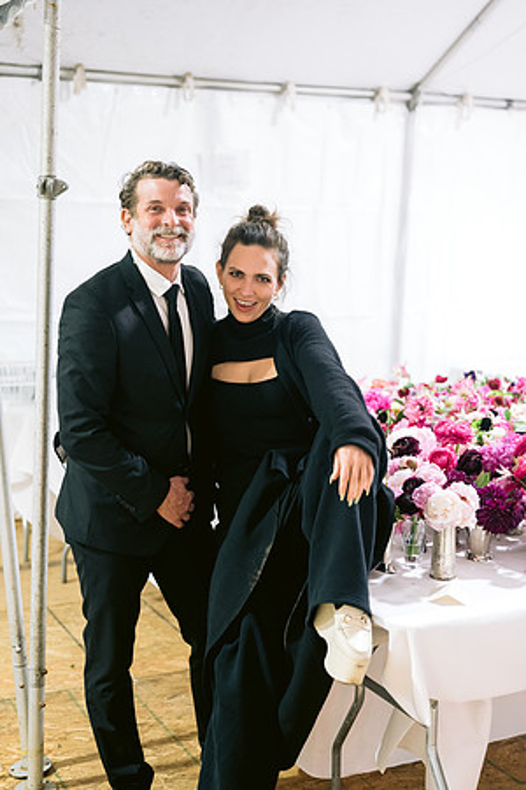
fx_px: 1096
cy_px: 395
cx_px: 263
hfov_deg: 27.0
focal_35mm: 50
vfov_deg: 39.6
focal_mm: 50
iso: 800
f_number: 2.5
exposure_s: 1/160
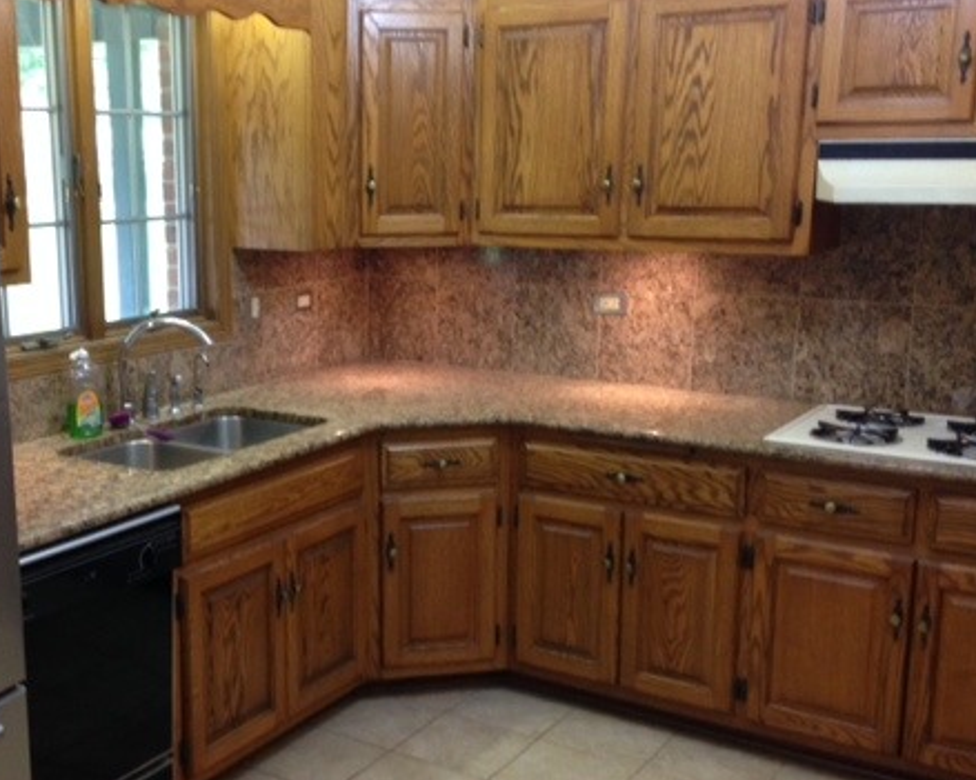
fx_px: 1357
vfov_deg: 32.1
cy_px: 424
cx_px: 322
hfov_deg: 39.1
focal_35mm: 47
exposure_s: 1/20
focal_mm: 4.12
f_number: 2.4
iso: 125
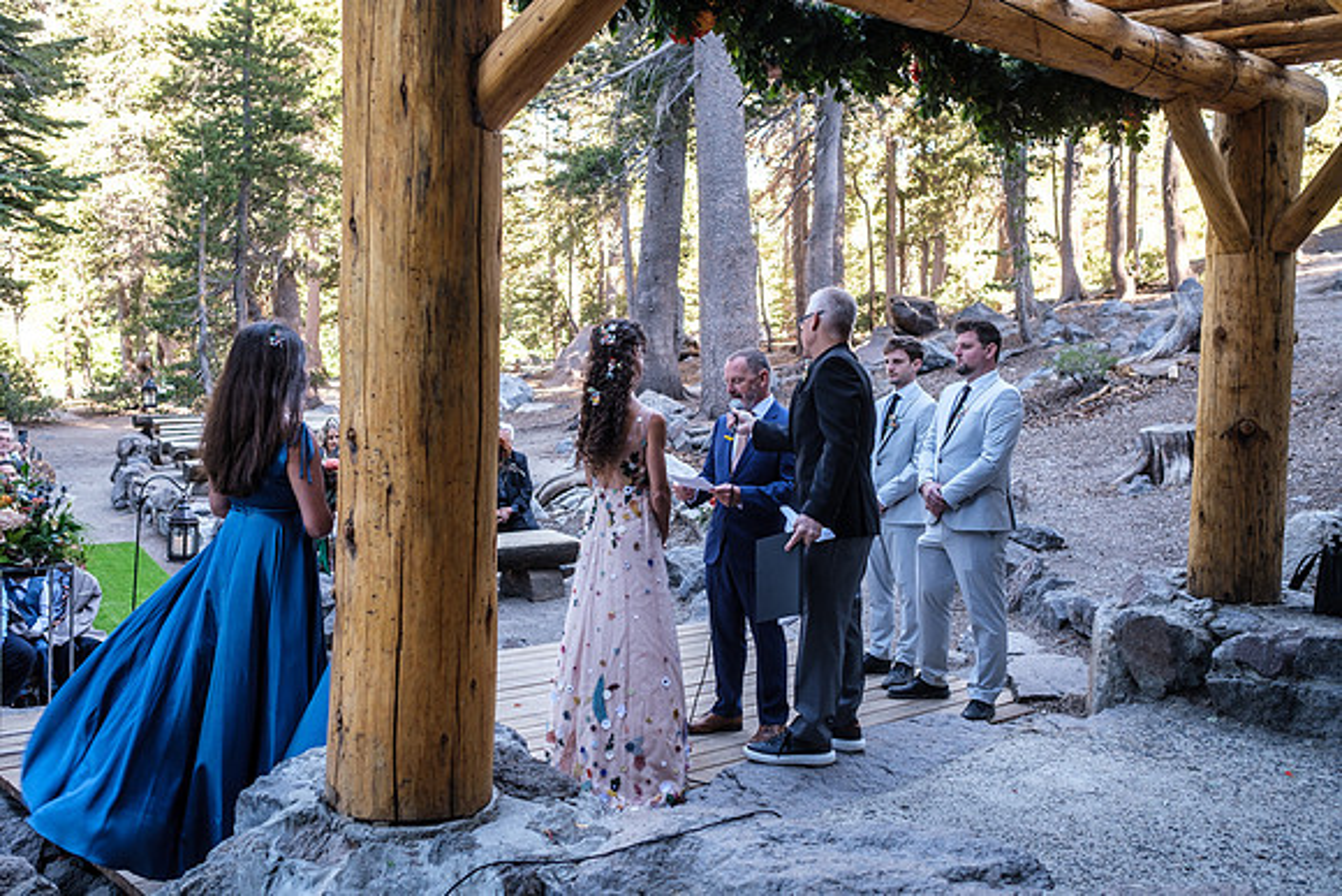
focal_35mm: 35
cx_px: 671
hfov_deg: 54.4
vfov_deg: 37.9
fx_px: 1305
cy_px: 448
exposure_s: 1/50
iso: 160
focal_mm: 23
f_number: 3.2
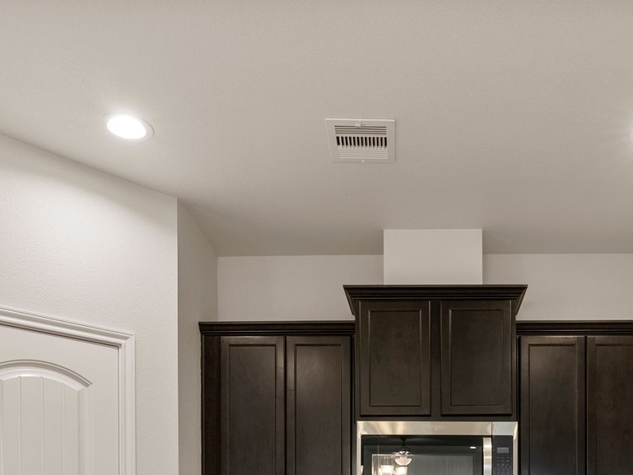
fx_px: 750
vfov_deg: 30.6
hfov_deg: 45.2
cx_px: 416
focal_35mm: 41
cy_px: 548
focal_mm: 16
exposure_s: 1/8
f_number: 8
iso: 640
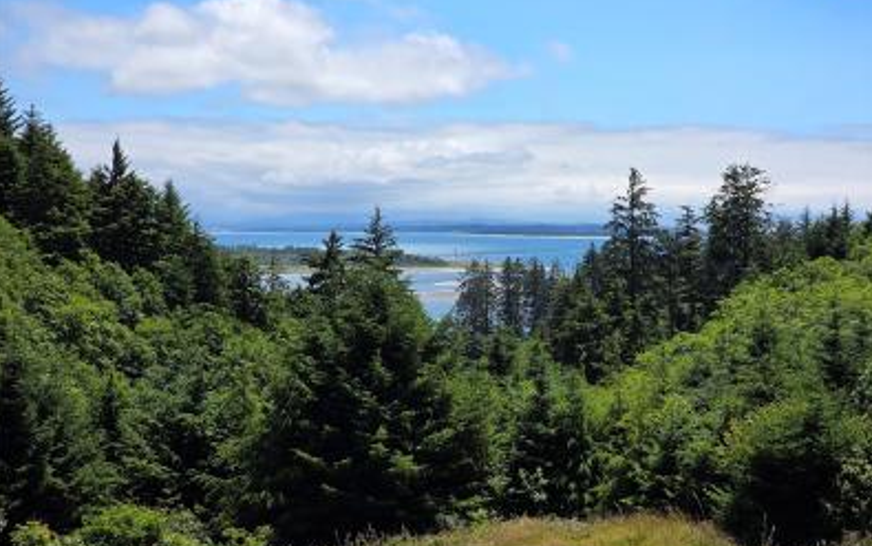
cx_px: 435
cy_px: 270
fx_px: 1759
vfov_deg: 17.6
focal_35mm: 74
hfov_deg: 27.8
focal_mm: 7.9
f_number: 2.4
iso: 50
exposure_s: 1/2088
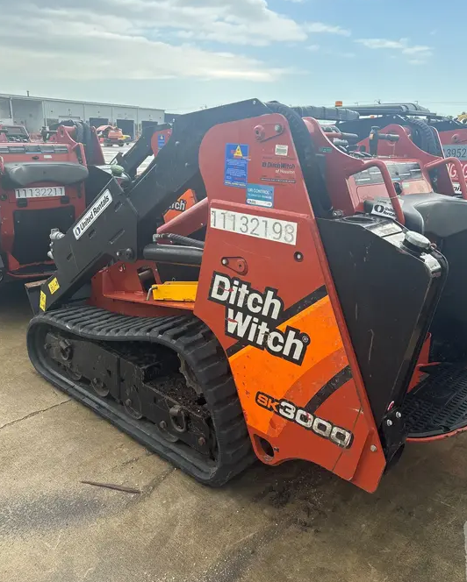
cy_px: 282
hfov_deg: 51.6
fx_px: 483
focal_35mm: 28
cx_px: 233
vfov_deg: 62.2
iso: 50
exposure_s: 1/615
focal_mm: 5.96
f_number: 1.6
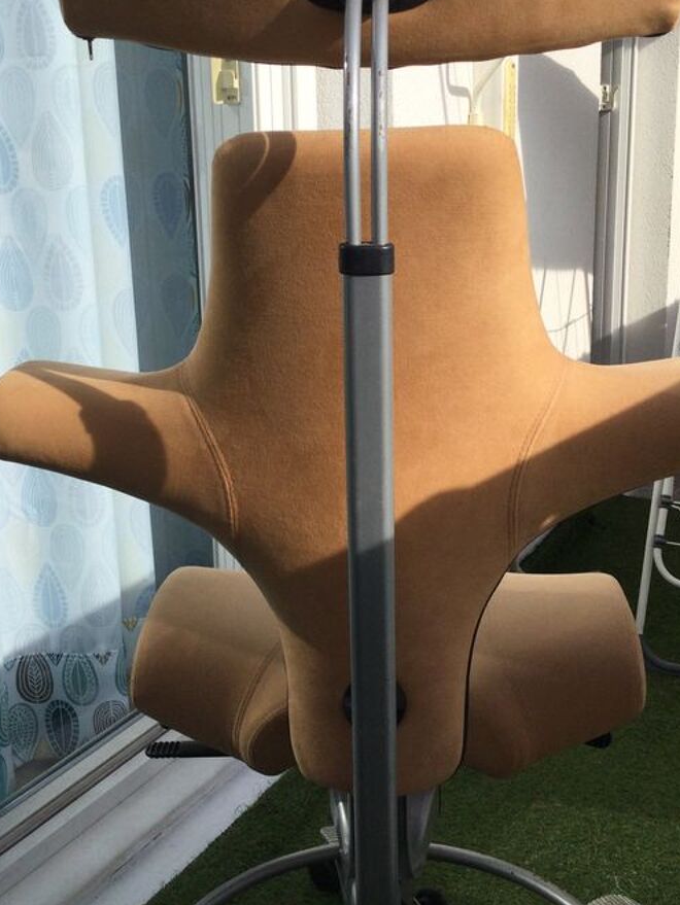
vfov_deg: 40.4
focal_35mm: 47
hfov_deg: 30.9
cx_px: 367
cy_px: 439
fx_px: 1230
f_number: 2.4
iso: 25
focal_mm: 3.3
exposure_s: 1/1508
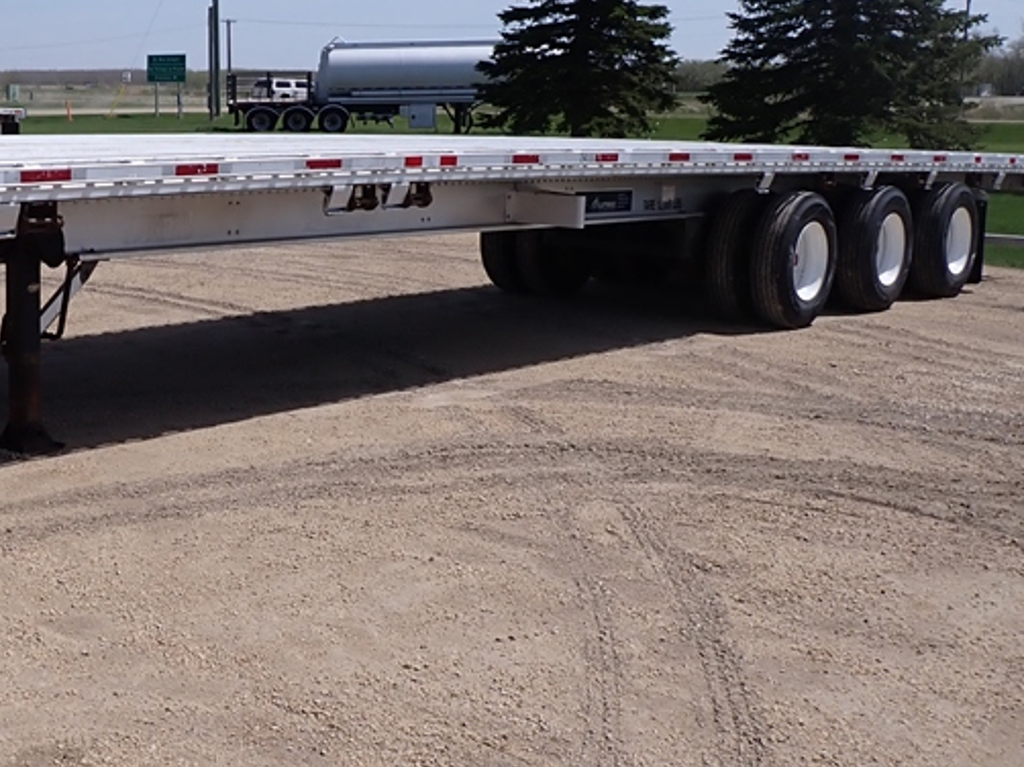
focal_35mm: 51
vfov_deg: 28.4
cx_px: 63
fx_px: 1508
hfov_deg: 34.9
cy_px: 265
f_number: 8
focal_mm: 4.5
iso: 100
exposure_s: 1/320
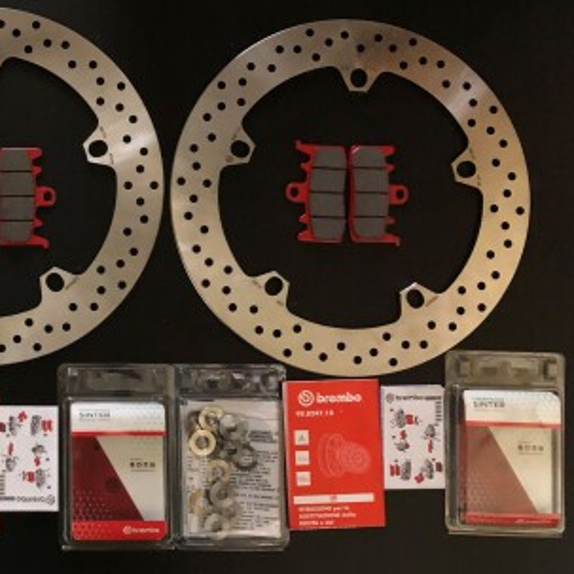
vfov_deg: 34.7
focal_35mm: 49
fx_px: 919
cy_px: 303
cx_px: 19
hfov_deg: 32.3
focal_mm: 3.99
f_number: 1.8
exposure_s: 1/4
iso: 80
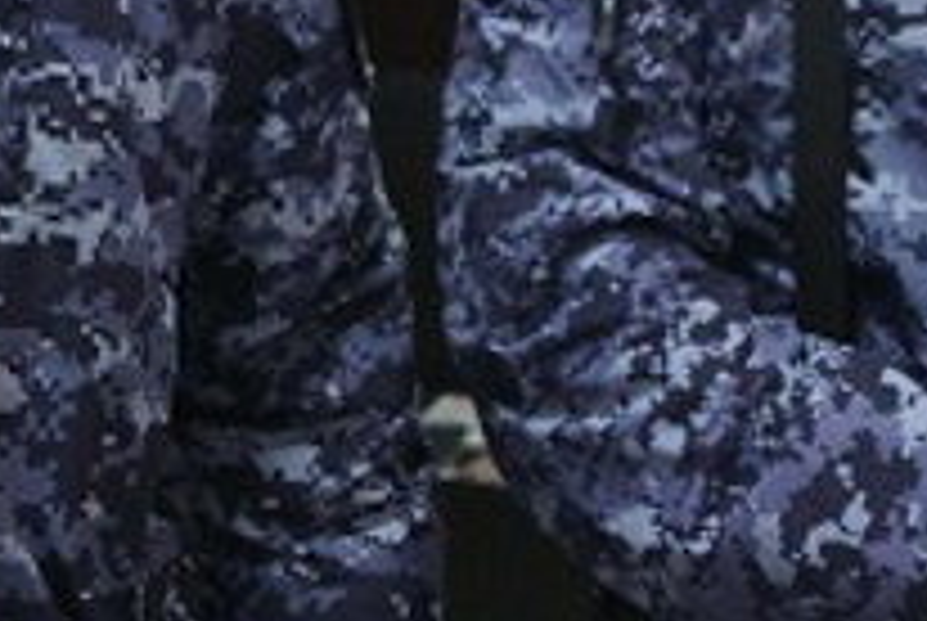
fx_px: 2811
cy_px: -482
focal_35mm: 109
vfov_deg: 11.7
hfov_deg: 18.7
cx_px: 414
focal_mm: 20
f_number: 4
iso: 1000
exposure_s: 1/160
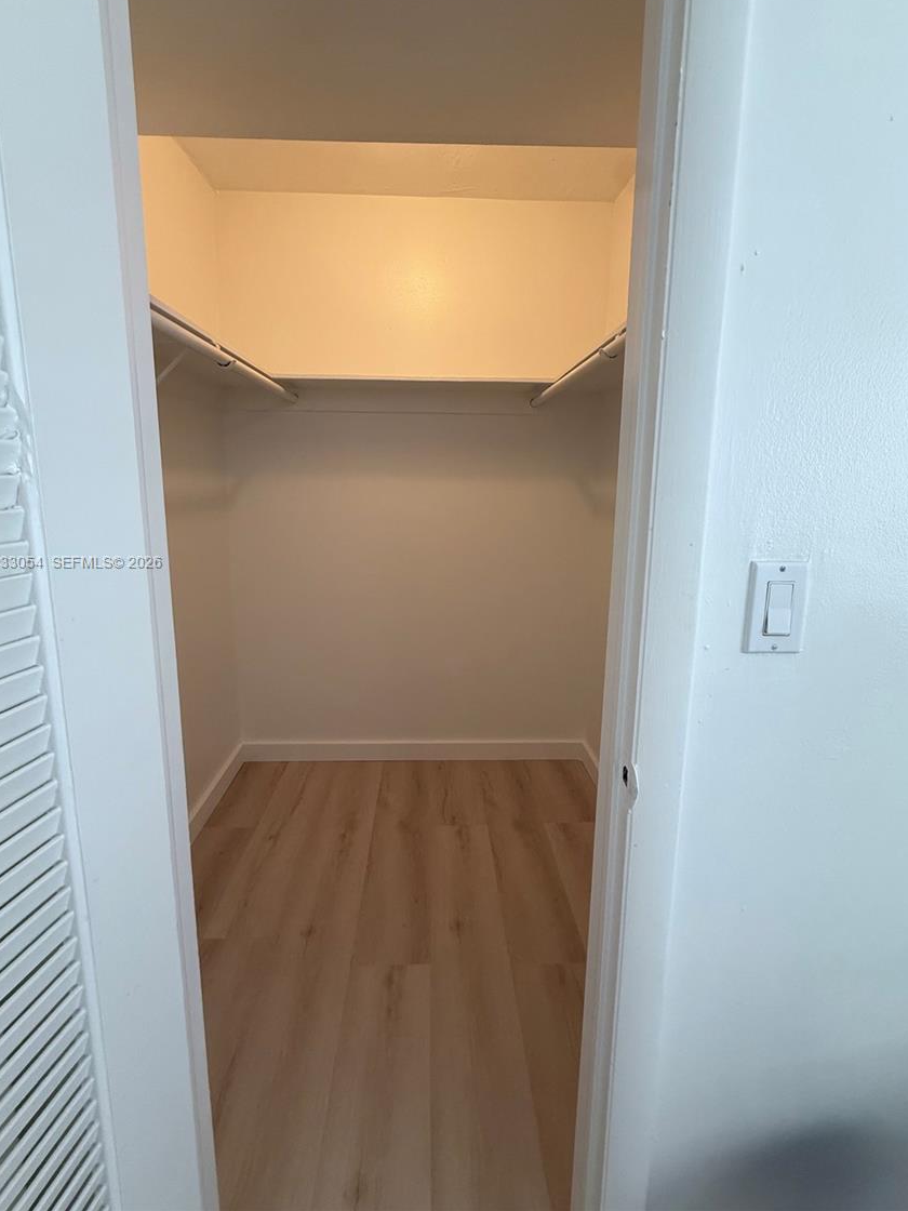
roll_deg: -0.8
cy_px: 563
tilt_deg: -9.9
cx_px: 448
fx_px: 525
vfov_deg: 98.0
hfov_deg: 81.7
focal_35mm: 15
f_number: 2.2
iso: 320
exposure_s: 1/60
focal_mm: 2.22
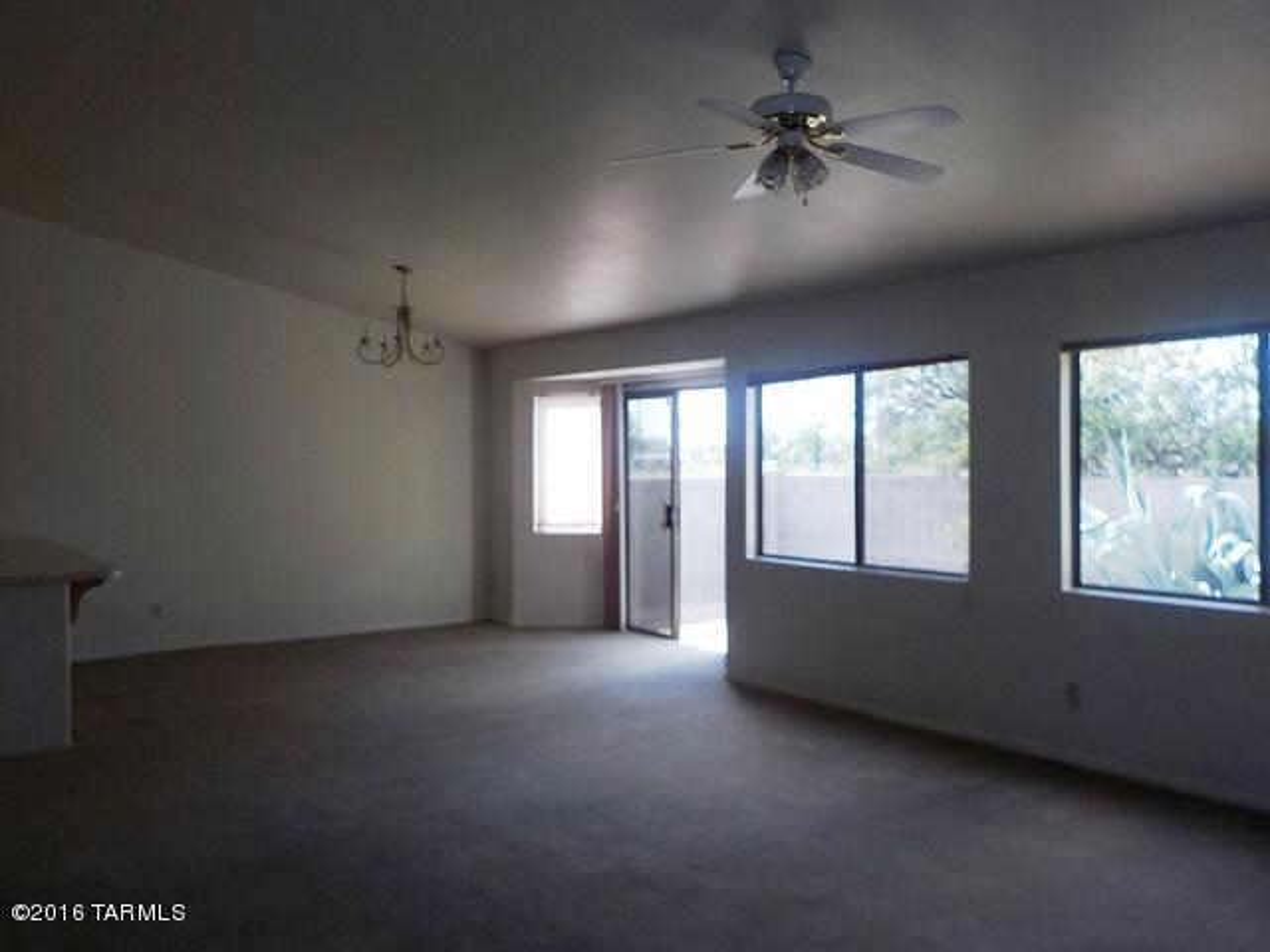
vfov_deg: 46.8
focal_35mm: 30
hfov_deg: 60.0
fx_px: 1101
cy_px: 476
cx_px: 635
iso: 125
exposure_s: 1/160
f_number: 3.3
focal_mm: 4.1
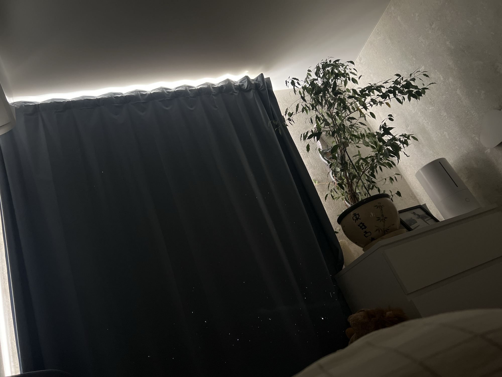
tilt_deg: +24.6
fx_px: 377
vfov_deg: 53.1
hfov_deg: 67.3
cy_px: 188
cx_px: 251
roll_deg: +23.5
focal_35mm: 26
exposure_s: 1/30
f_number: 1.5
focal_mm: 5.7
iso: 640
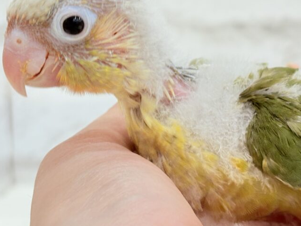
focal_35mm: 98
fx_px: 852
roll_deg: +1.5
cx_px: 187
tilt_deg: -5.5
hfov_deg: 20.0
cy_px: 73
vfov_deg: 15.1
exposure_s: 1/100
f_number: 1.6
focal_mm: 5.96
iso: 64
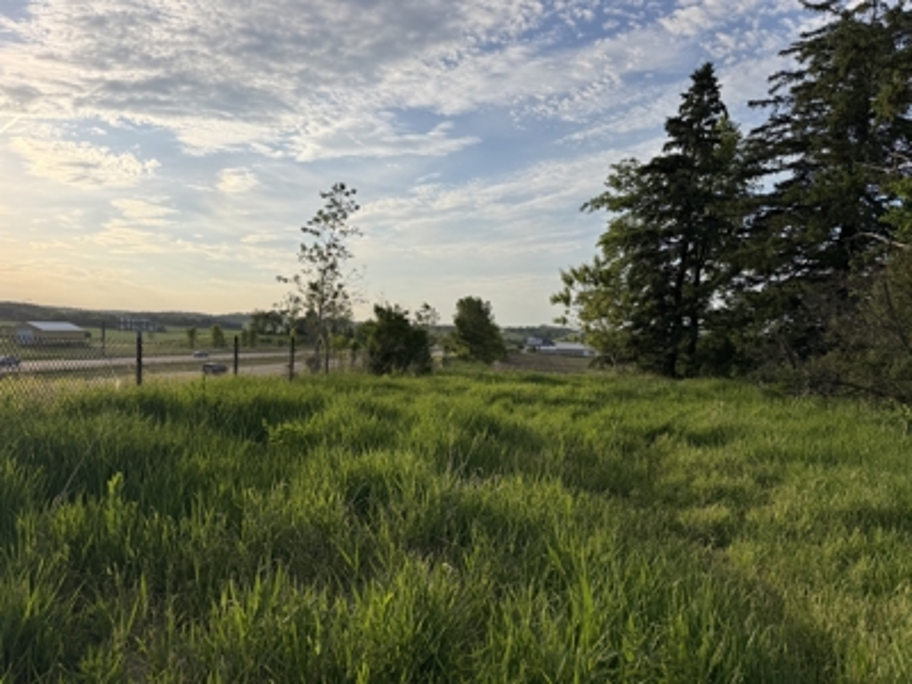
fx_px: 632
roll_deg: -2.9
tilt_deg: -1.9
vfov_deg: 56.8
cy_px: 342
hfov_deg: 71.6
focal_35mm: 24
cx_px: 456
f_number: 1.78
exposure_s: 1/6173
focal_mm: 6.76
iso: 80
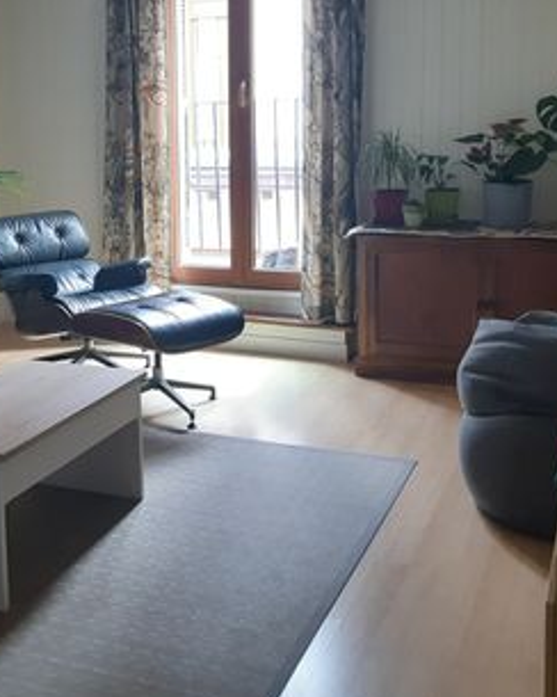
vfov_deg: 37.1
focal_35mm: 50
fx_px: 1030
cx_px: 139
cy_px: 256
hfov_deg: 29.8
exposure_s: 1/50
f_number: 1.7
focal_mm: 3.92
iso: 200
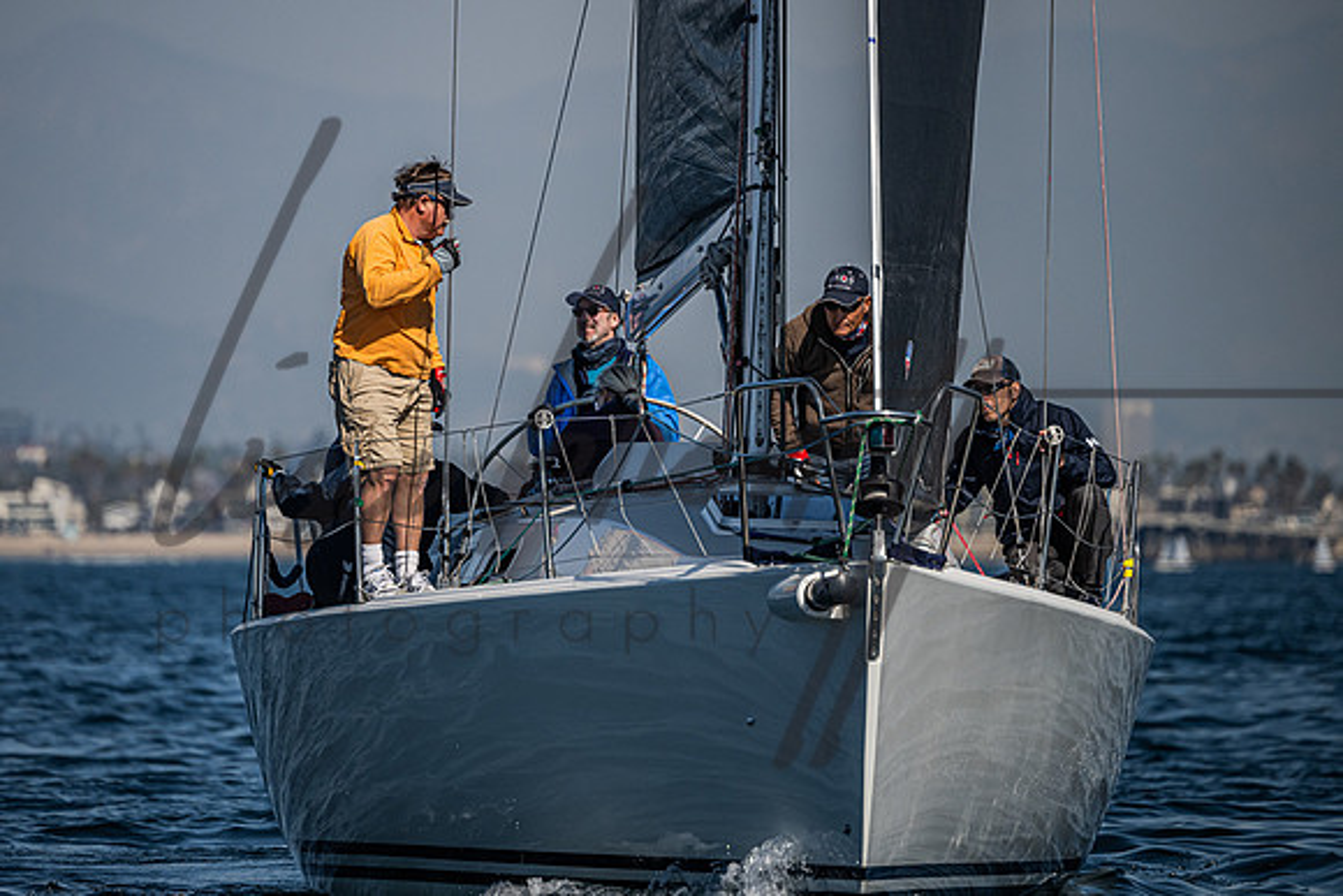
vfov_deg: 3.4
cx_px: 543
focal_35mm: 405
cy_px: 362
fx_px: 15123
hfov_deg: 5.1
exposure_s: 1/6400
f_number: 5.3
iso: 400
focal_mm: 340
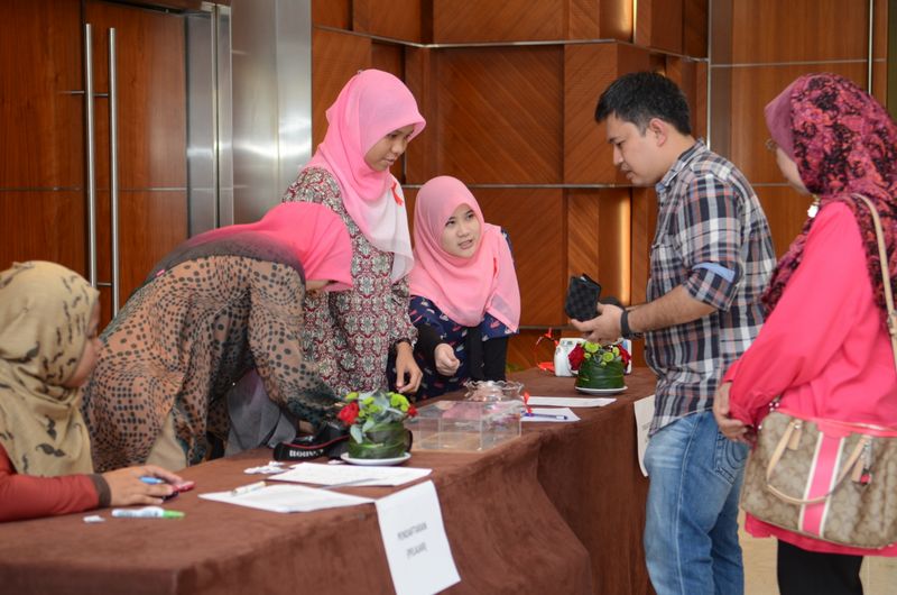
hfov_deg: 24.7
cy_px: 298
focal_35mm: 82
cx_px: 448
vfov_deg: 16.5
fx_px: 2052
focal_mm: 55
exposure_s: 1/60
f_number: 2.8
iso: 500
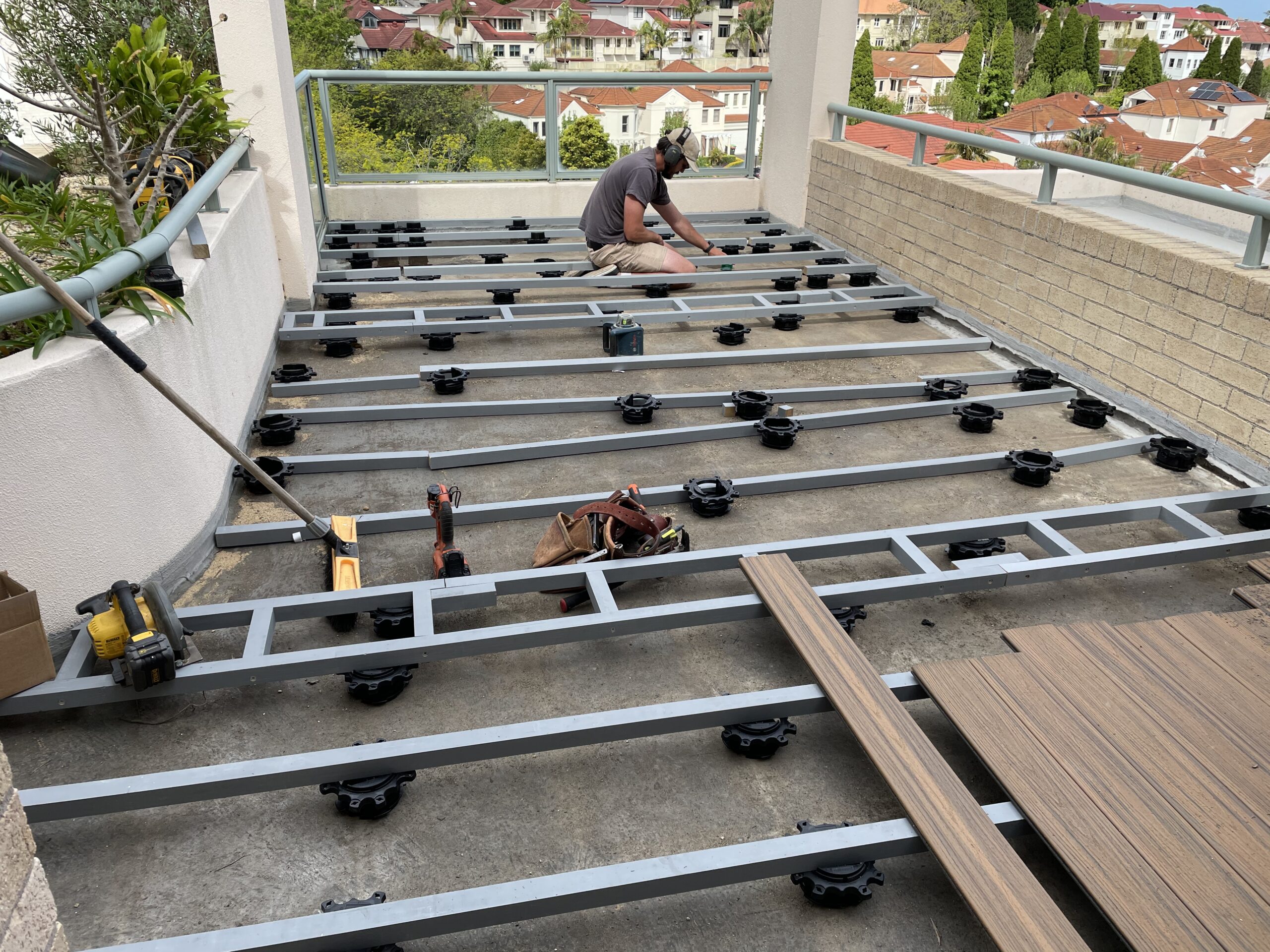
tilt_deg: -26.0
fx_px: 954
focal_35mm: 26
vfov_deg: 53.1
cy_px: 476
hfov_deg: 67.3
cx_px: 635
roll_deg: -0.2
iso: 32
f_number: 1.6
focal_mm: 4.2
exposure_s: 1/1553
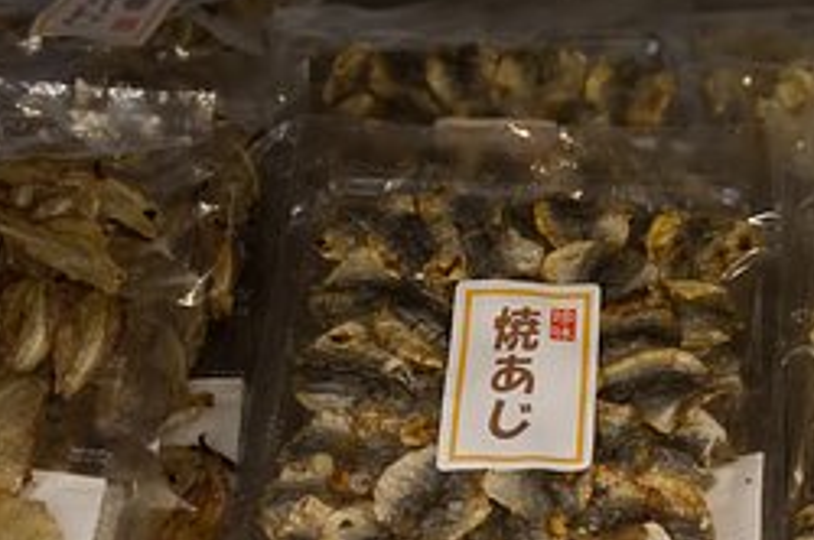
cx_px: 453
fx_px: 1942
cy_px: 374
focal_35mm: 86
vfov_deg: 15.8
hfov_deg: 23.7
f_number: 2.8
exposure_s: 1/125
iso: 1600
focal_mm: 28
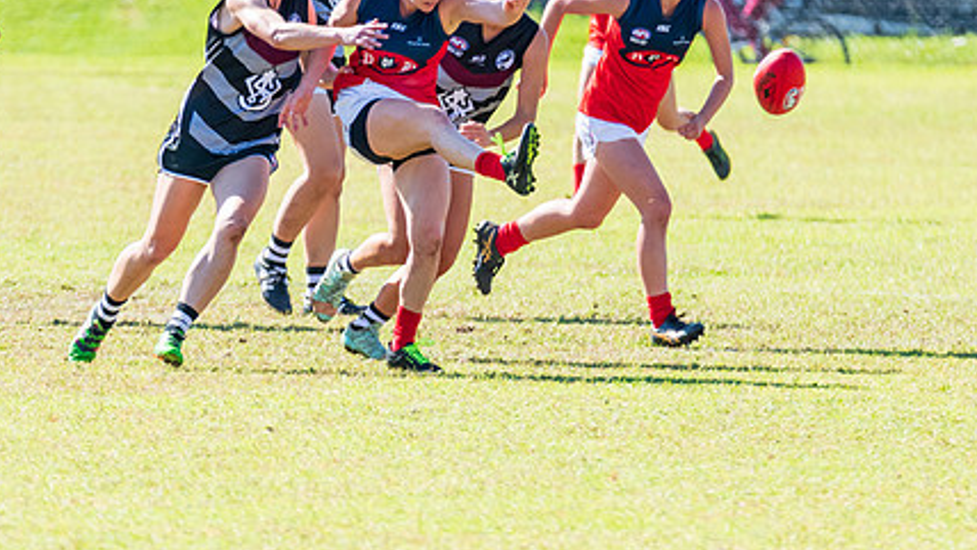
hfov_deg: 3.0
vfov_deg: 1.7
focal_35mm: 725
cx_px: 406
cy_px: 247
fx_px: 18787
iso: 800
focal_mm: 360
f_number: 6
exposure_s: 1/2000
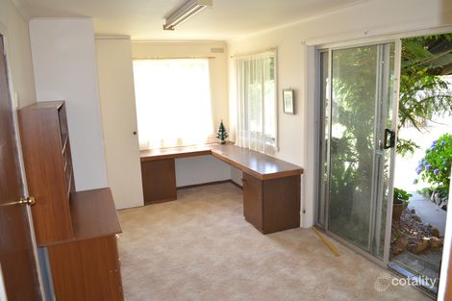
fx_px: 339
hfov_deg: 67.4
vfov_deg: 47.9
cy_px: 150
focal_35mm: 27
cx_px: 226
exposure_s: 1/125
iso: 400
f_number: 3.5
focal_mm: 18
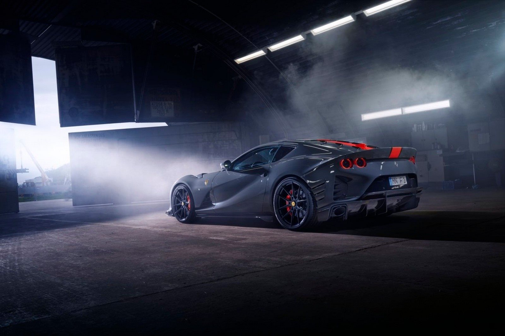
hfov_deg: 54.4
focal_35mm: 35
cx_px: 252
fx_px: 491
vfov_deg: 37.8
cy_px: 168
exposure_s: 1/13
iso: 100
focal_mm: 35
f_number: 8
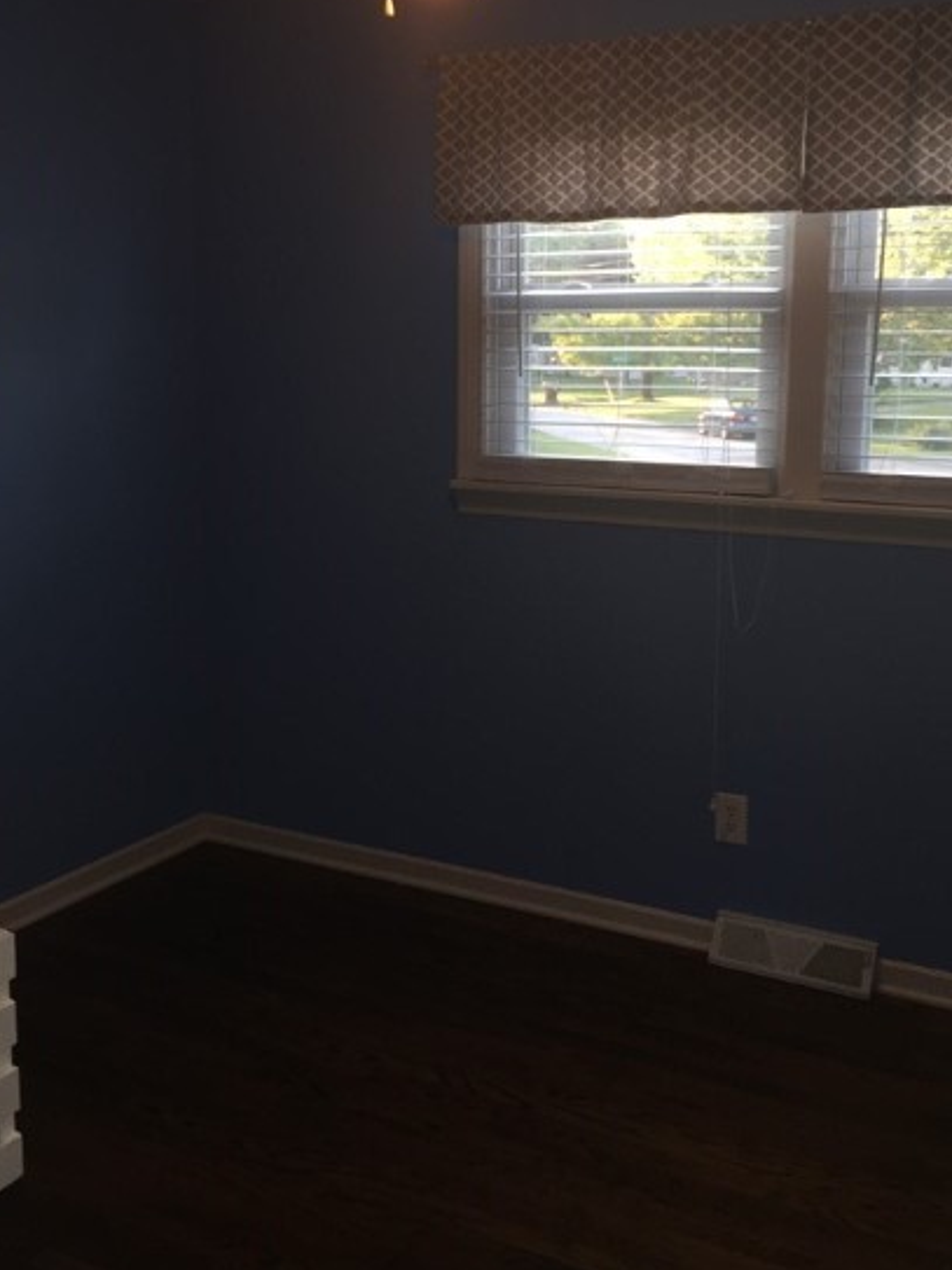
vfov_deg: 45.7
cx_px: 393
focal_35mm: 41
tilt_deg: -8.8
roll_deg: +0.8
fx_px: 1504
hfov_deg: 35.0
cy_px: 545
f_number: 2.2
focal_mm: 4.15
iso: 40
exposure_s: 1/30
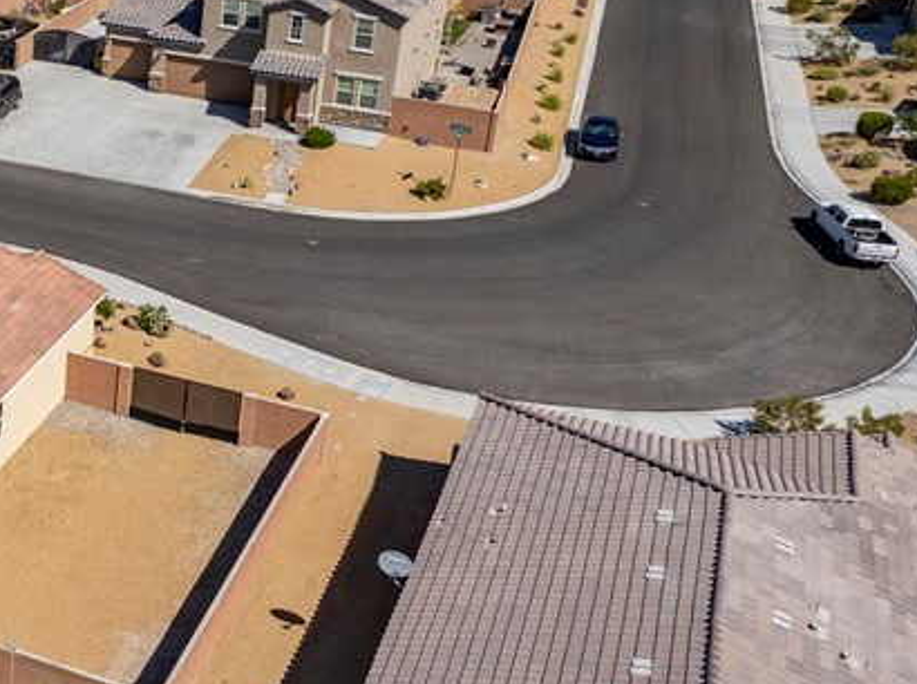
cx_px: -145
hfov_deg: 28.6
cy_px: 293
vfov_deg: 24.3
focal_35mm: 60
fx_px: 1587
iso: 100
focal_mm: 12.29
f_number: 2.8
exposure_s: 1/240
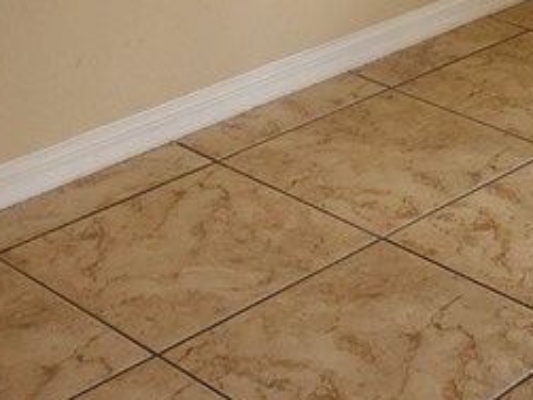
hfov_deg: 19.9
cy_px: -357
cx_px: 588
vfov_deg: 13.7
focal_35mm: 94
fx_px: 1447
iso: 160
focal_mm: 5.54
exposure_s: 1/120
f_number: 1.8
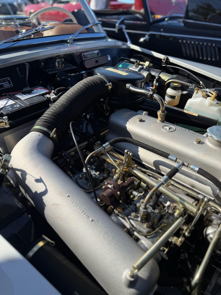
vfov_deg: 71.6
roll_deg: -1.4
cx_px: 110
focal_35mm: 24
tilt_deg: -35.3
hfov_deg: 56.8
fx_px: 204
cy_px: 148
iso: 80
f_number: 1.78
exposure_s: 1/3584
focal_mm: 6.76
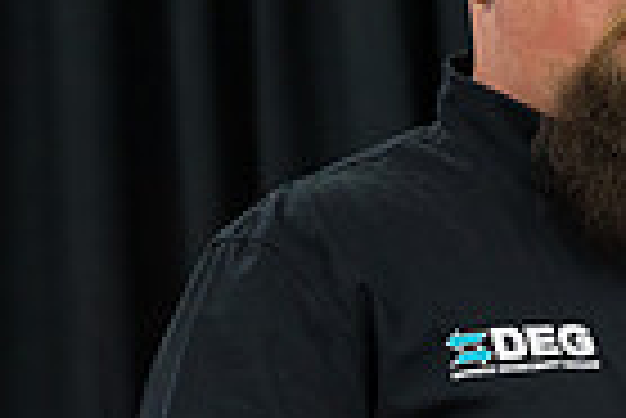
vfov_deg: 1.7
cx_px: 612
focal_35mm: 834
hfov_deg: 2.5
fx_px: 14517
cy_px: 270
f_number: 3.2
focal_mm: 200
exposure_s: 1/500
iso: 1600
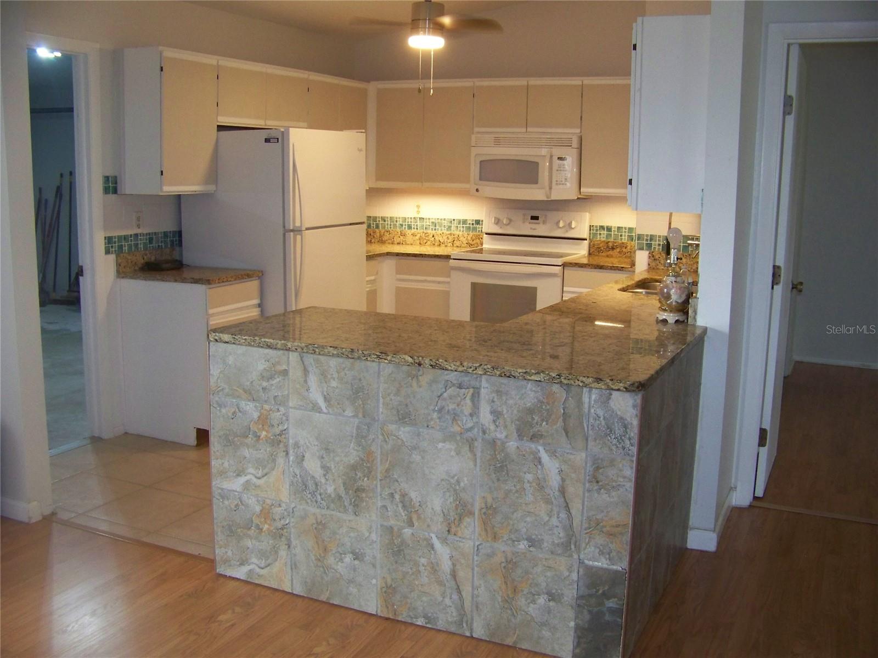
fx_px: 913
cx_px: 439
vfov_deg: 39.7
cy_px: 329
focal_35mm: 36
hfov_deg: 51.4
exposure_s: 1/30
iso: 200
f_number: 2.8
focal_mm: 5.85
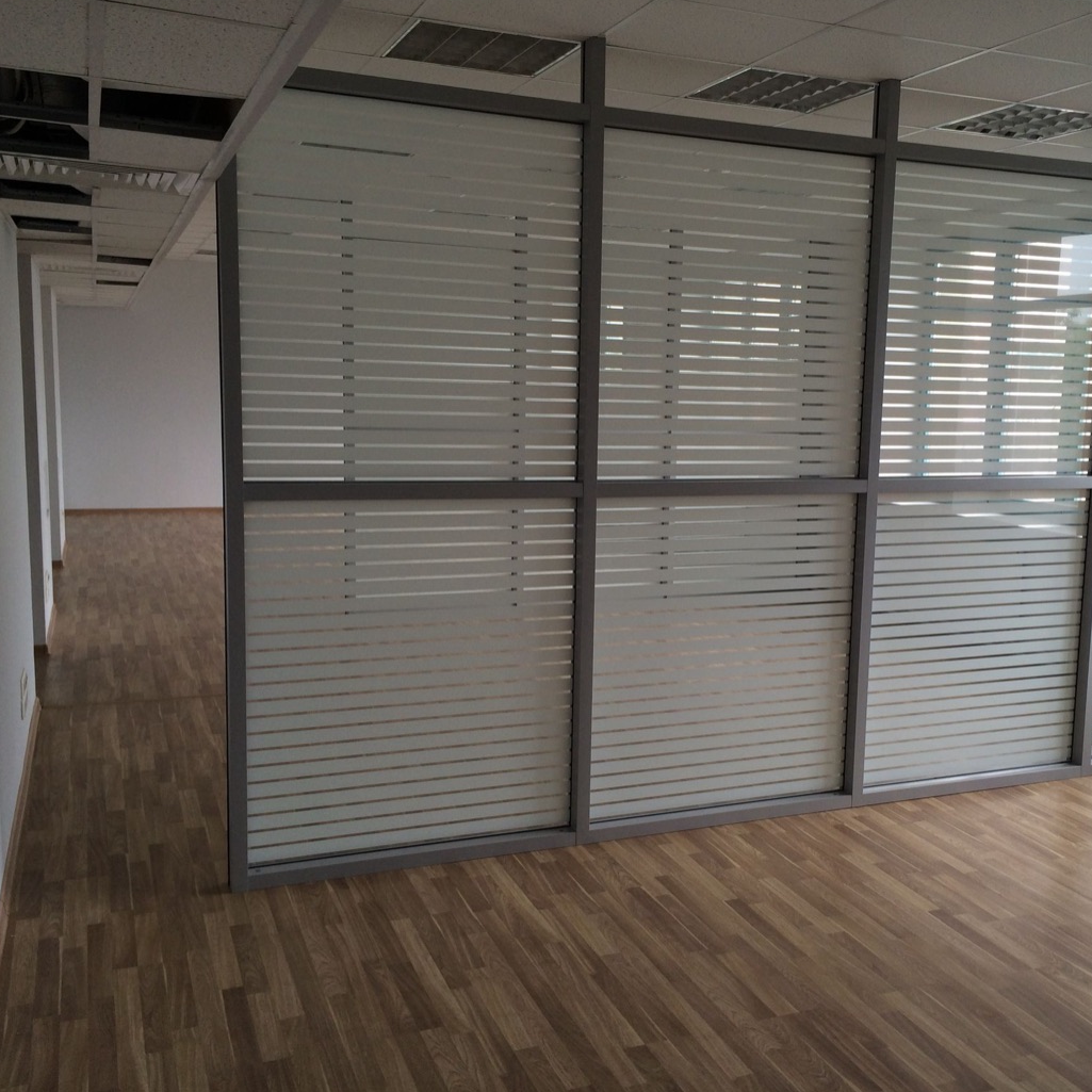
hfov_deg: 46.8
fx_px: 1249
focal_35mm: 35
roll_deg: -2.3
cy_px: 553
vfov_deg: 47.2
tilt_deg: -7.3
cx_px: 686
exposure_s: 1/100
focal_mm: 4.15
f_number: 2.2
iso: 50
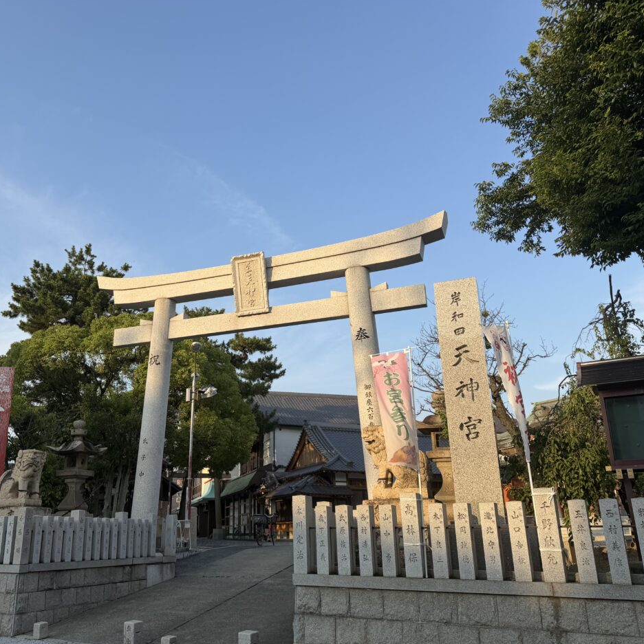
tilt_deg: +14.4
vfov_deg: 55.6
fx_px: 610
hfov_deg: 55.2
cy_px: 325
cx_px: 258
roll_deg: -2.1
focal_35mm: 29
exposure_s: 1/2703
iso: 80
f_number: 1.78
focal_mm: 6.76
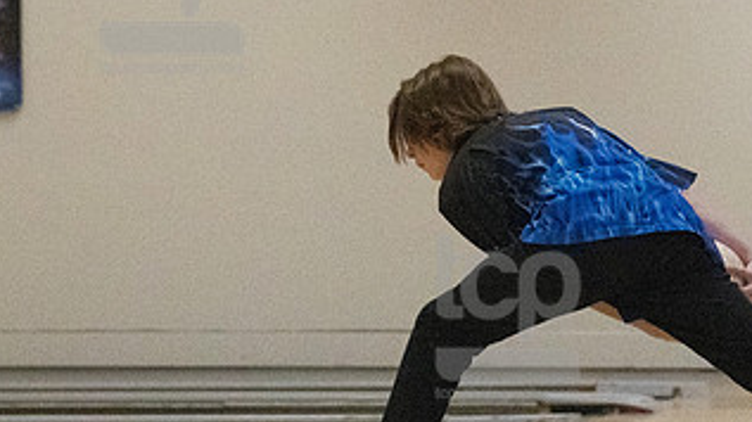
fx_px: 5421
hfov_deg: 7.9
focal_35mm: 272
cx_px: 508
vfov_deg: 4.5
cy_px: 318
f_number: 4
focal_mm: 95
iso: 10000
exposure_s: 1/1250
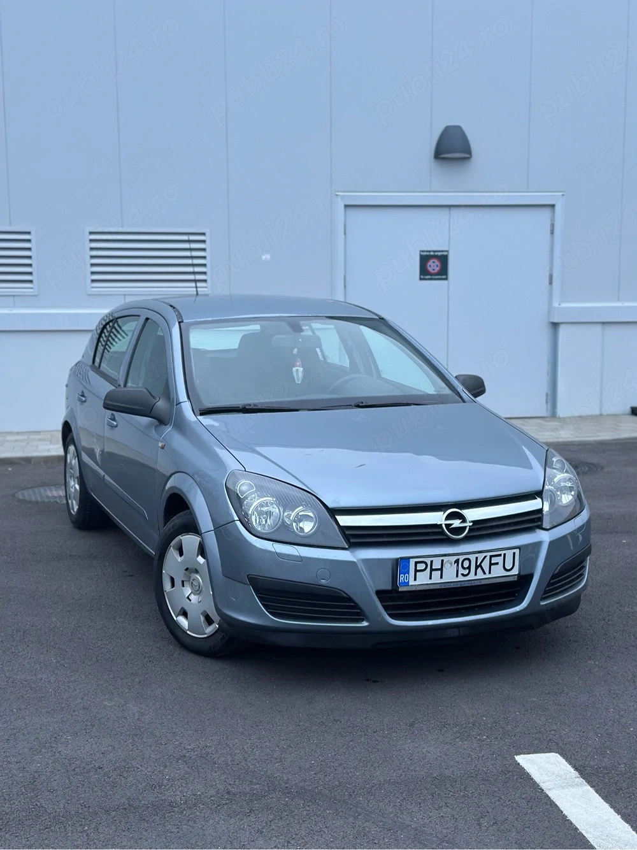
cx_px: 318
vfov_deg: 39.7
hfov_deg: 30.3
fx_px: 1178
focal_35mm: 48
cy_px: 425
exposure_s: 1/60
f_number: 1.78
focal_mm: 6.86
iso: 160
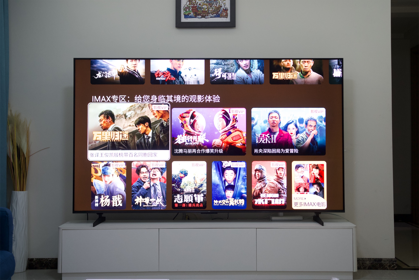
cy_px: 140
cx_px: 210
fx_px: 524
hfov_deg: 43.6
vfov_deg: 29.9
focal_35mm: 45
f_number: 4
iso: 2000
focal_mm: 45
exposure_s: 1/160
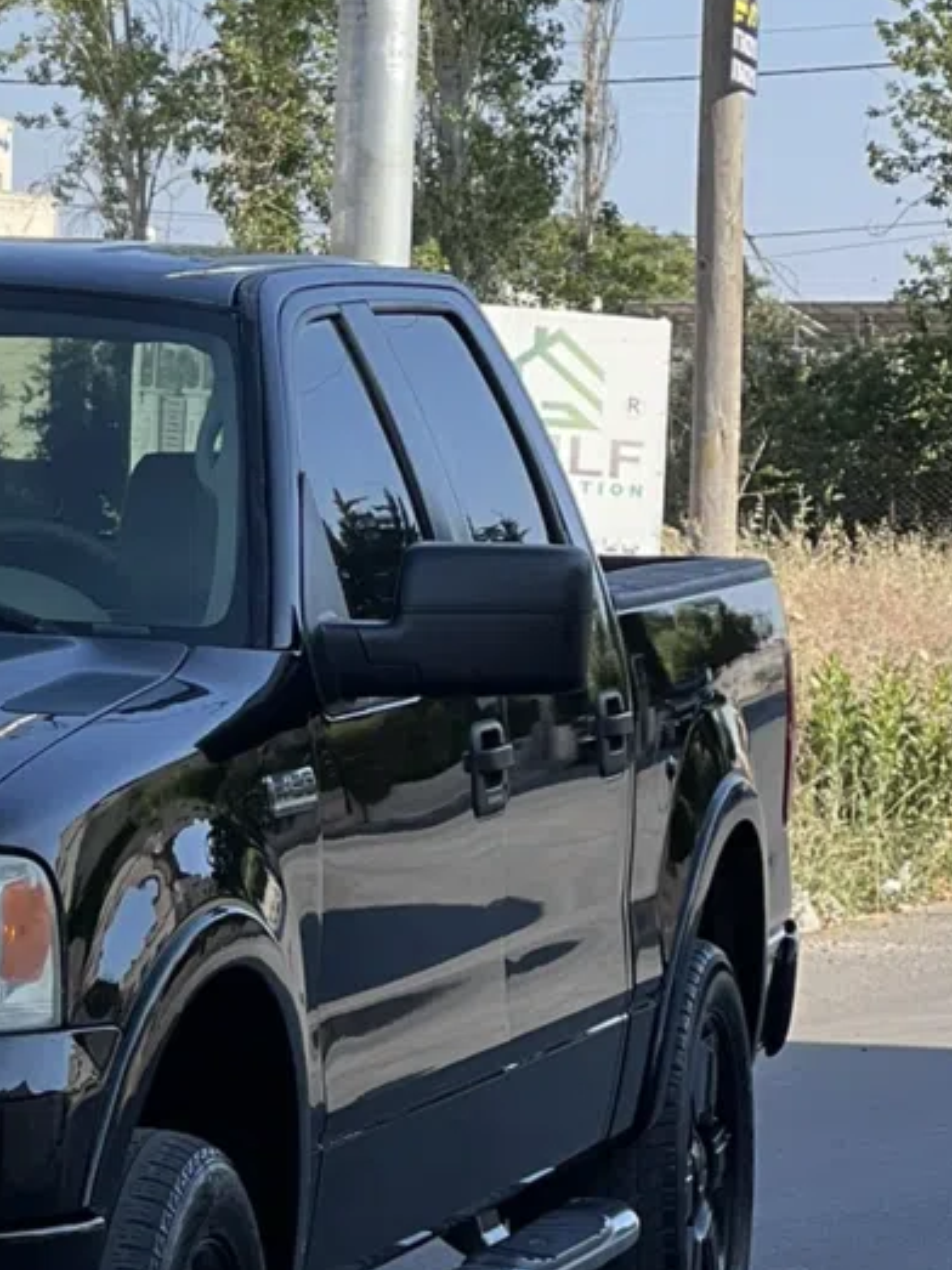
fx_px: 7373
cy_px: 611
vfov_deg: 9.8
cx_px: -238
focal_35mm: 201
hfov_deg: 7.3
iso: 32
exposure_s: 1/371
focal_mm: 9
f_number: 2.8
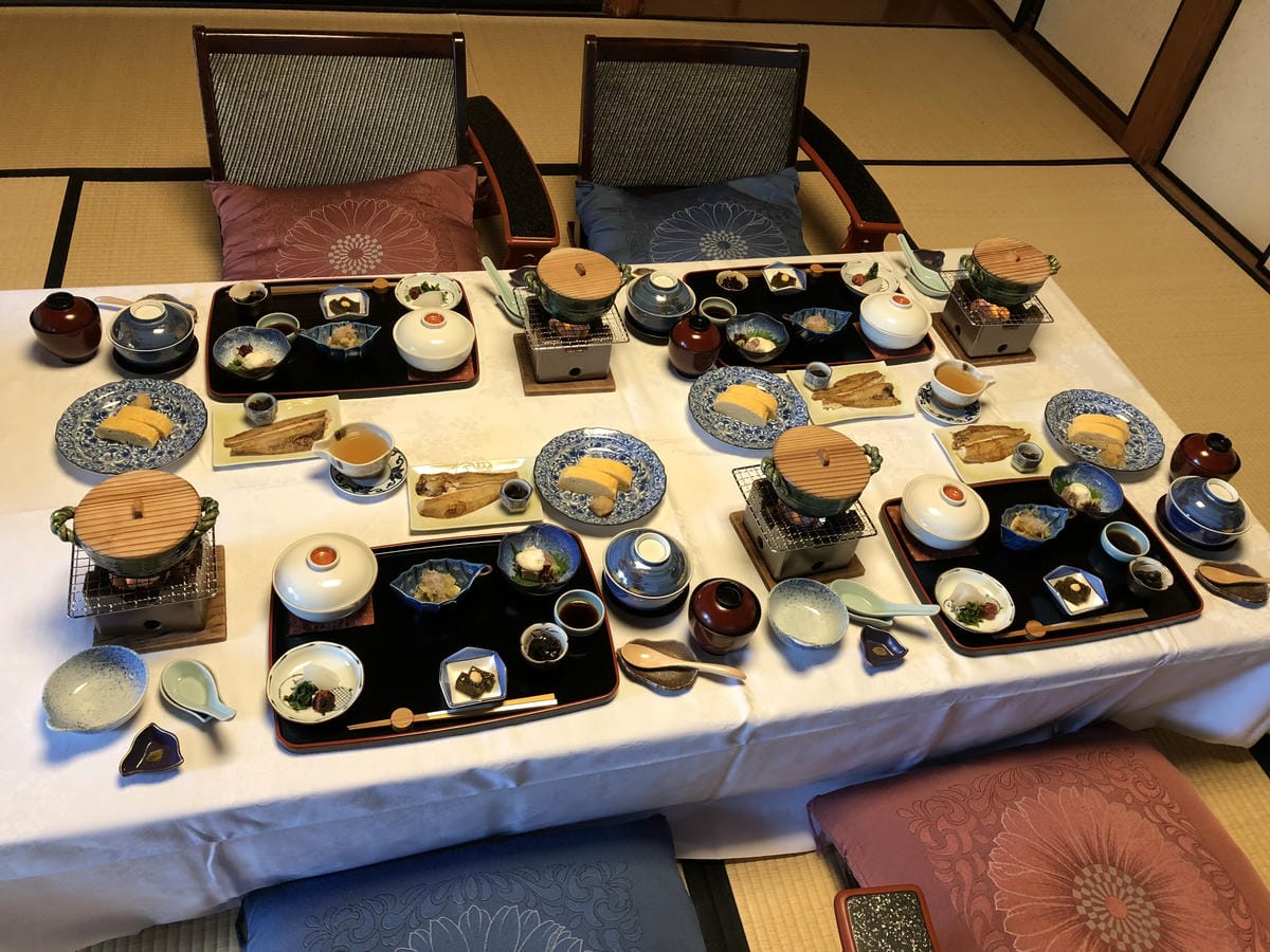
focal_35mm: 29
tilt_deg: -46.3
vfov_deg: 48.2
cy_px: 476
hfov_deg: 61.7
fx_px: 1064
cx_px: 635
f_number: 1.8
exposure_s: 1/15
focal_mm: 3.99
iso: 40
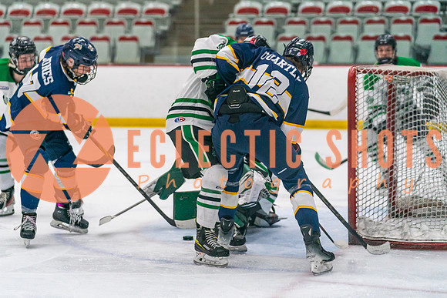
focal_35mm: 129
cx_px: 200
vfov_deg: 10.6
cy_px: 155
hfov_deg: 15.9
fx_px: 1600
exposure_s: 1/1250
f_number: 2.8
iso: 3200
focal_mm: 108
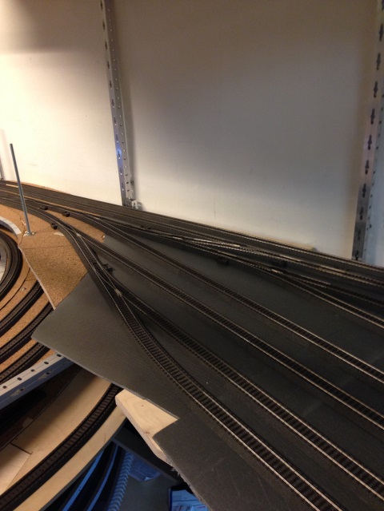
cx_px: 192
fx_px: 488
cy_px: 256
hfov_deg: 42.9
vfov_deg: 55.4
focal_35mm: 33
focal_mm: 4.12
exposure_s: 1/20
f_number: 2.4
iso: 160
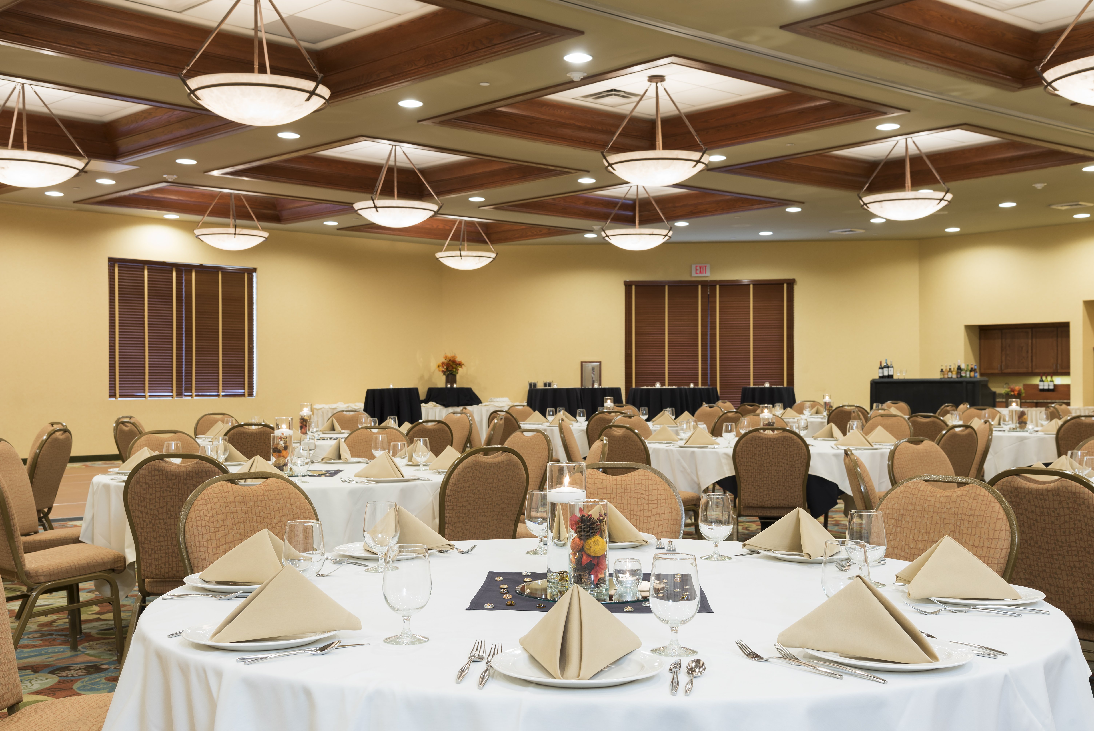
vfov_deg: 30.5
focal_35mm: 44
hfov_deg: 44.5
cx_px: 547
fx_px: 1338
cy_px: 366
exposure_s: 2
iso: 100
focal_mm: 44
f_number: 9
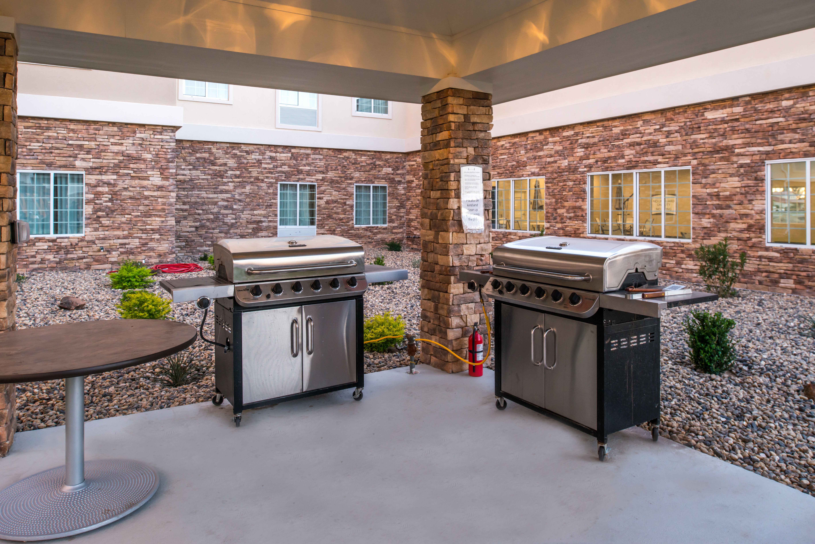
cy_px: 272
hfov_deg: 73.7
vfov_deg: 53.2
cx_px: 408
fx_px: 543
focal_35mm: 24
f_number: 9.5
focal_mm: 24
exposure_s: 1/25
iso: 640
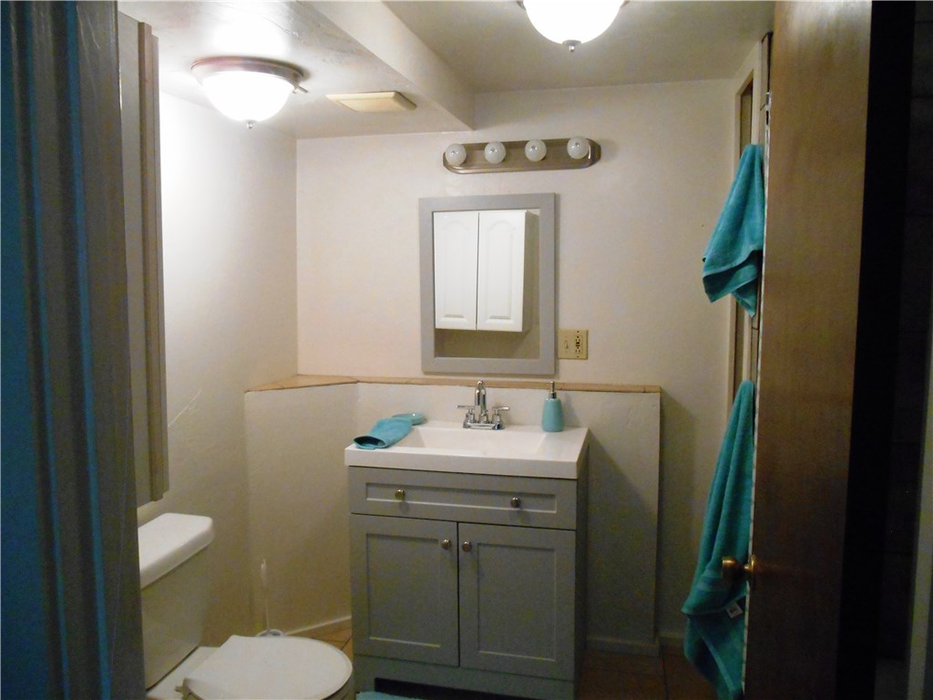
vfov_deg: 53.1
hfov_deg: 67.3
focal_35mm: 26
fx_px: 701
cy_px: 350
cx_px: 466
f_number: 3.4
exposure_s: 1/50
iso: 800
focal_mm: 4.7
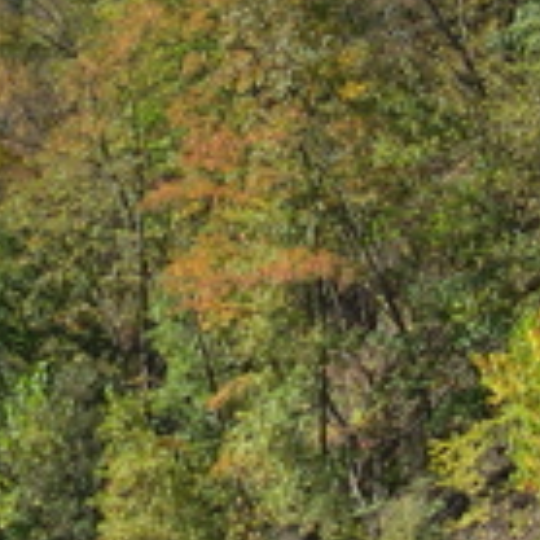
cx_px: 253
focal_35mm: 155
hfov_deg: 11.3
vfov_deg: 11.2
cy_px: 124
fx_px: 2736
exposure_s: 1/95.6
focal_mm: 8
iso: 100
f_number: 7.6
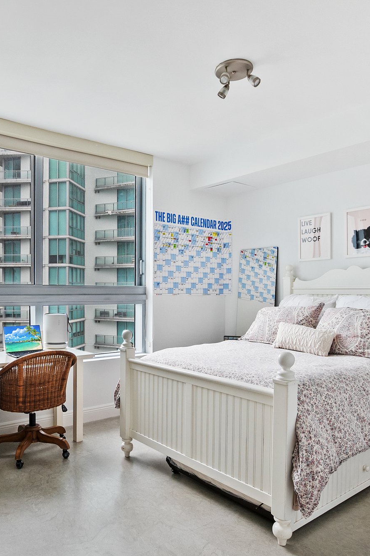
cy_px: 283
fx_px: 355
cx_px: 137
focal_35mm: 23
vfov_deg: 76.1
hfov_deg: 54.4
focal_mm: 10
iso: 200
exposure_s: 1/30
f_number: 8
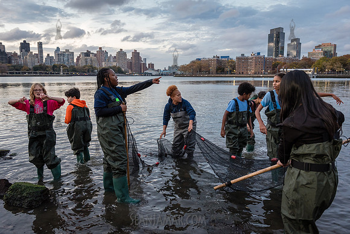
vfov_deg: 45.0
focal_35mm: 29
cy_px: 117
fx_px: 282
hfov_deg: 63.6
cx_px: 175
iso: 800
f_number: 3.5
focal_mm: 29
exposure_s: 1/200
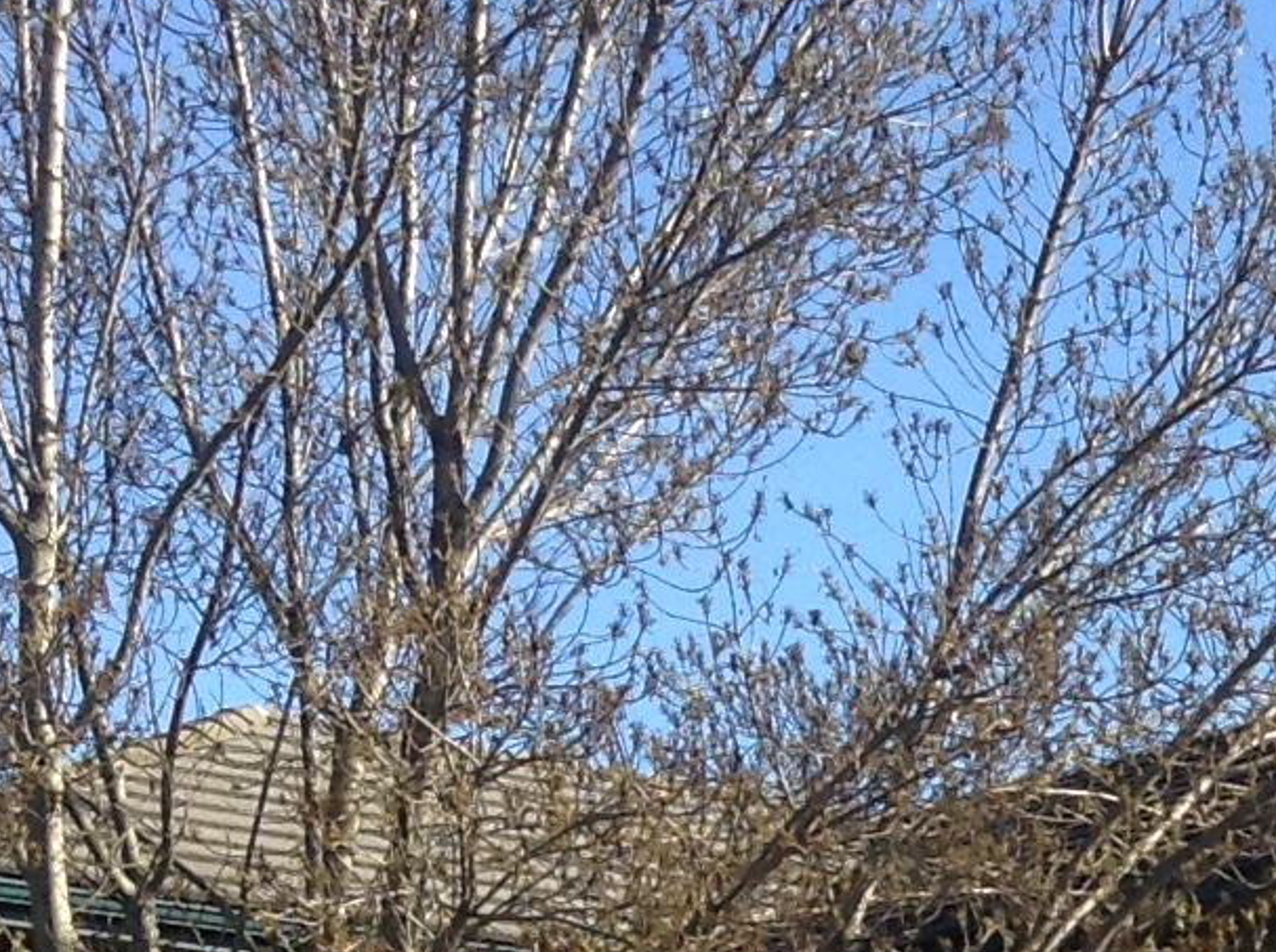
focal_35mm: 141
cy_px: 1635
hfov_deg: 13.6
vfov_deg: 10.0
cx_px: 1507
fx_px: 5188
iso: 25
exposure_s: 1/527
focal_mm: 3.3
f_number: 2.4
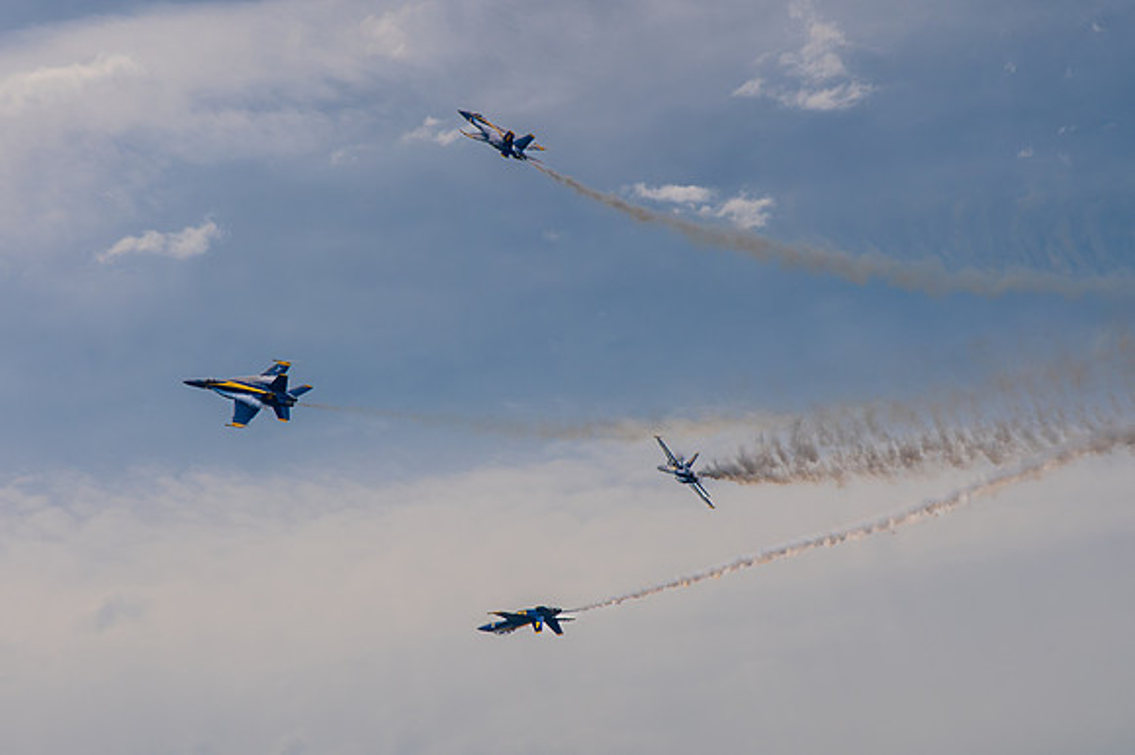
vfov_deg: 9.7
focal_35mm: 142
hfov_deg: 14.4
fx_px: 4473
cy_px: 346
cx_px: 390
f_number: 11
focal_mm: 95
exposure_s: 1/2500
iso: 250
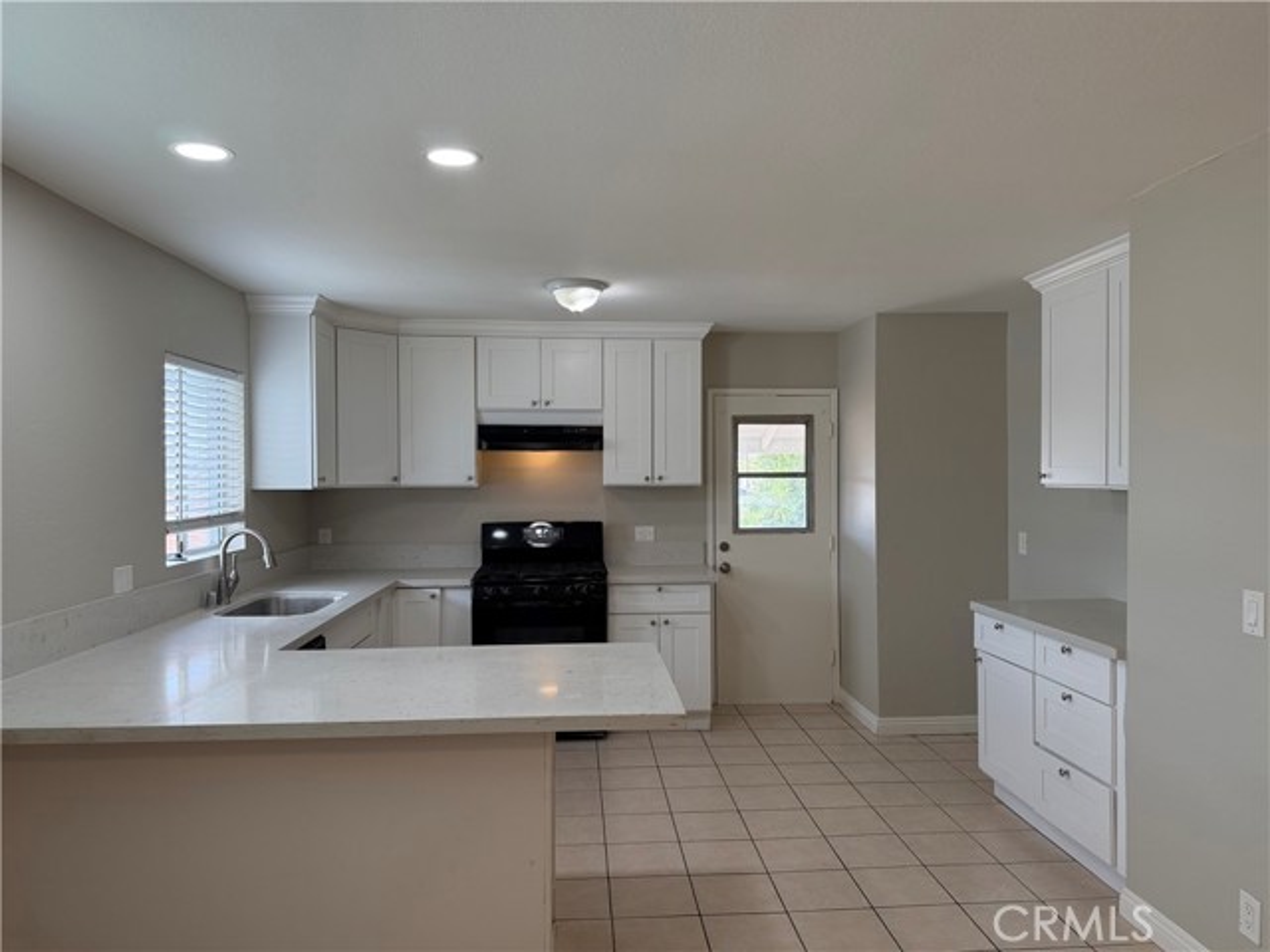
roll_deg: -0.2
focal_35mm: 24
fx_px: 881
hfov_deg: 71.6
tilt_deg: -0.3
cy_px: 476
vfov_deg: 56.8
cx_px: 635
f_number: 1.78
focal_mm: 6.76
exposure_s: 1/173
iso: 160
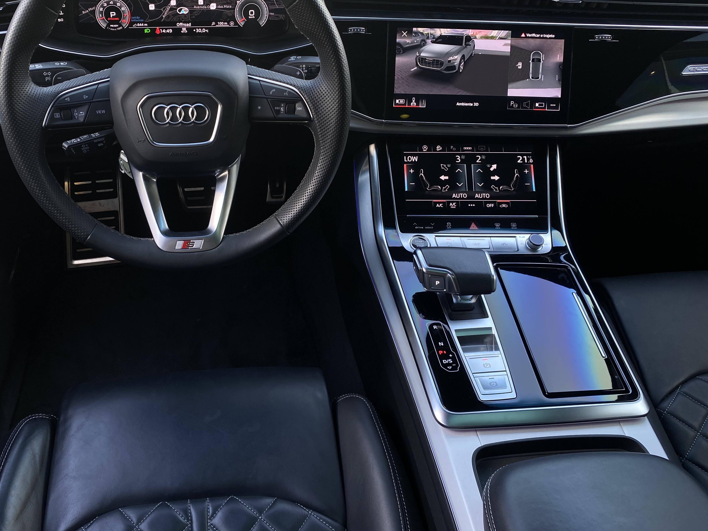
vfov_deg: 44.0
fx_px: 654
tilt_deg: -39.5
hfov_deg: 56.3
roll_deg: -4.8
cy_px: 225
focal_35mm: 32
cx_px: 277
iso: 80
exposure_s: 1/122
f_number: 1.8
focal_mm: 4.25
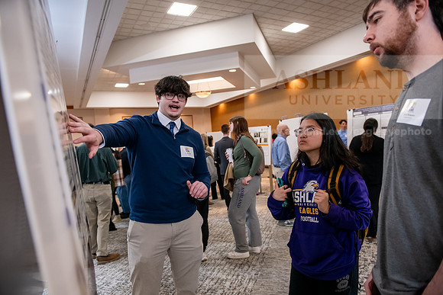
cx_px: 222
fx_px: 295
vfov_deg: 53.2
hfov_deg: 73.7
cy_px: 148
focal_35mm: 24
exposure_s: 1/160
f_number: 3.5
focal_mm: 24
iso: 1600
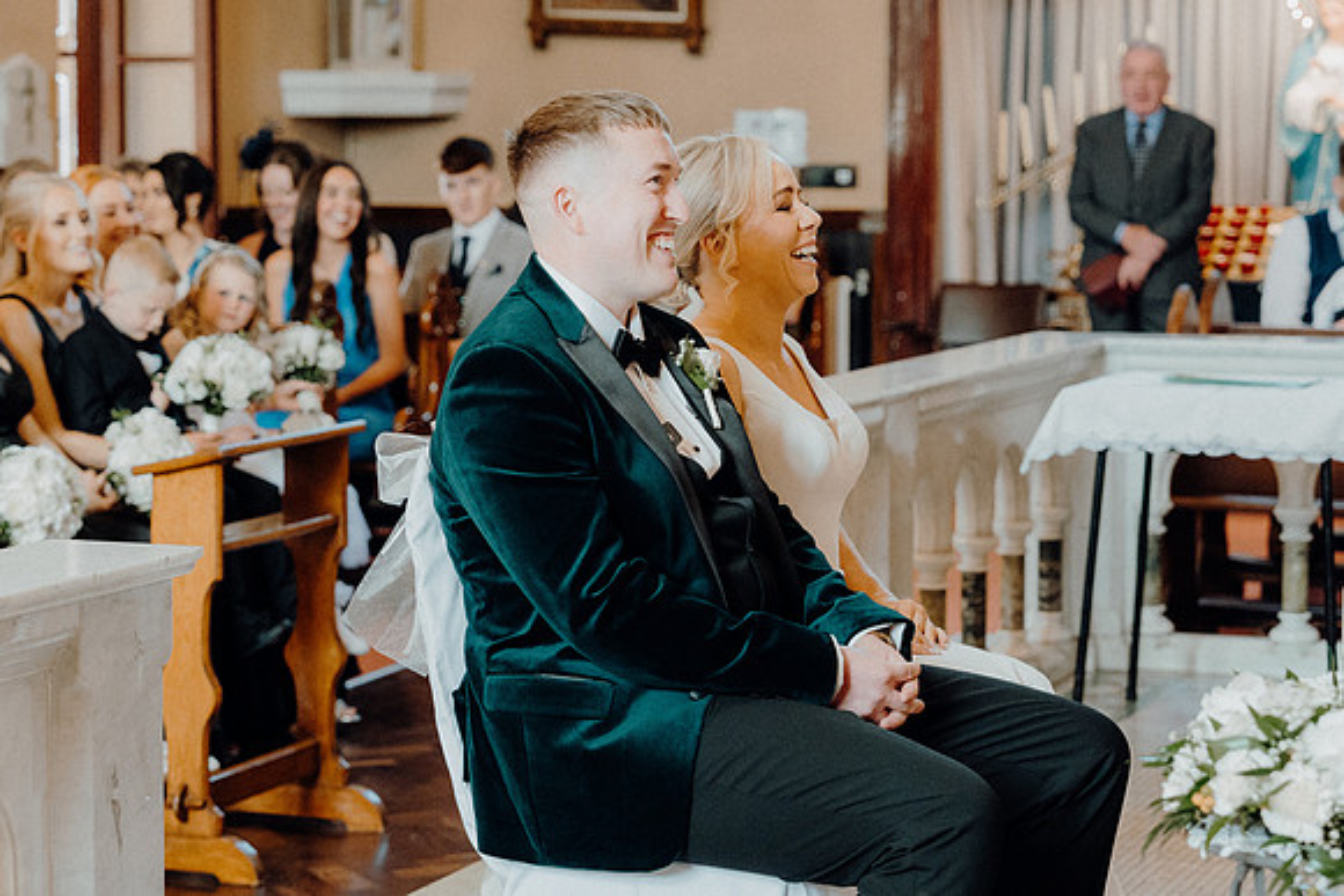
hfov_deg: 21.2
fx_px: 3586
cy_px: 448
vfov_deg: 14.3
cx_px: 672
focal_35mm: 96
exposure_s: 1/200
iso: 3200
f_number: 3.5
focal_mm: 64
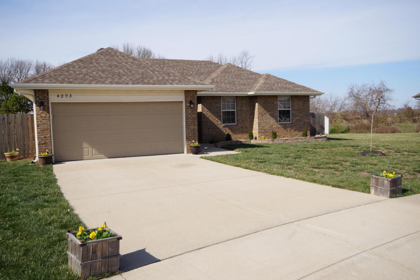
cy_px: 140
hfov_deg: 61.9
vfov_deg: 43.6
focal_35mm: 30
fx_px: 350
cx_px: 210
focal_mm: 20
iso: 100
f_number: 11
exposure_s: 1/125
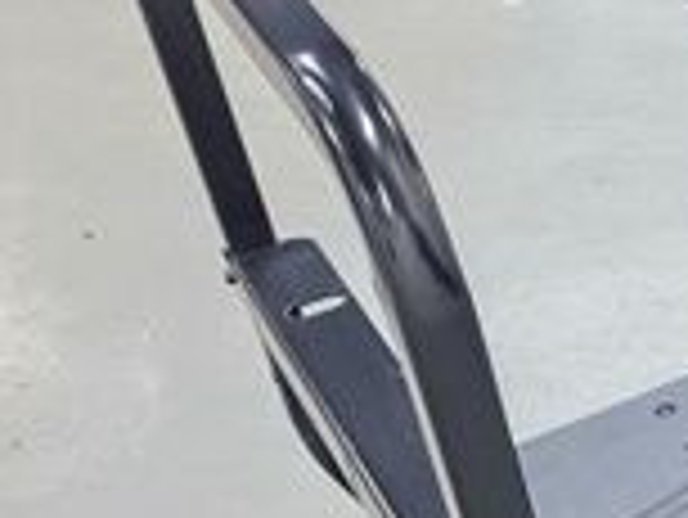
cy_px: 347
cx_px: 1187
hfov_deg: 17.2
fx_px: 1910
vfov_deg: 15.4
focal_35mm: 96
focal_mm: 6.3
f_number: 1.7
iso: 320
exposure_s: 1/120
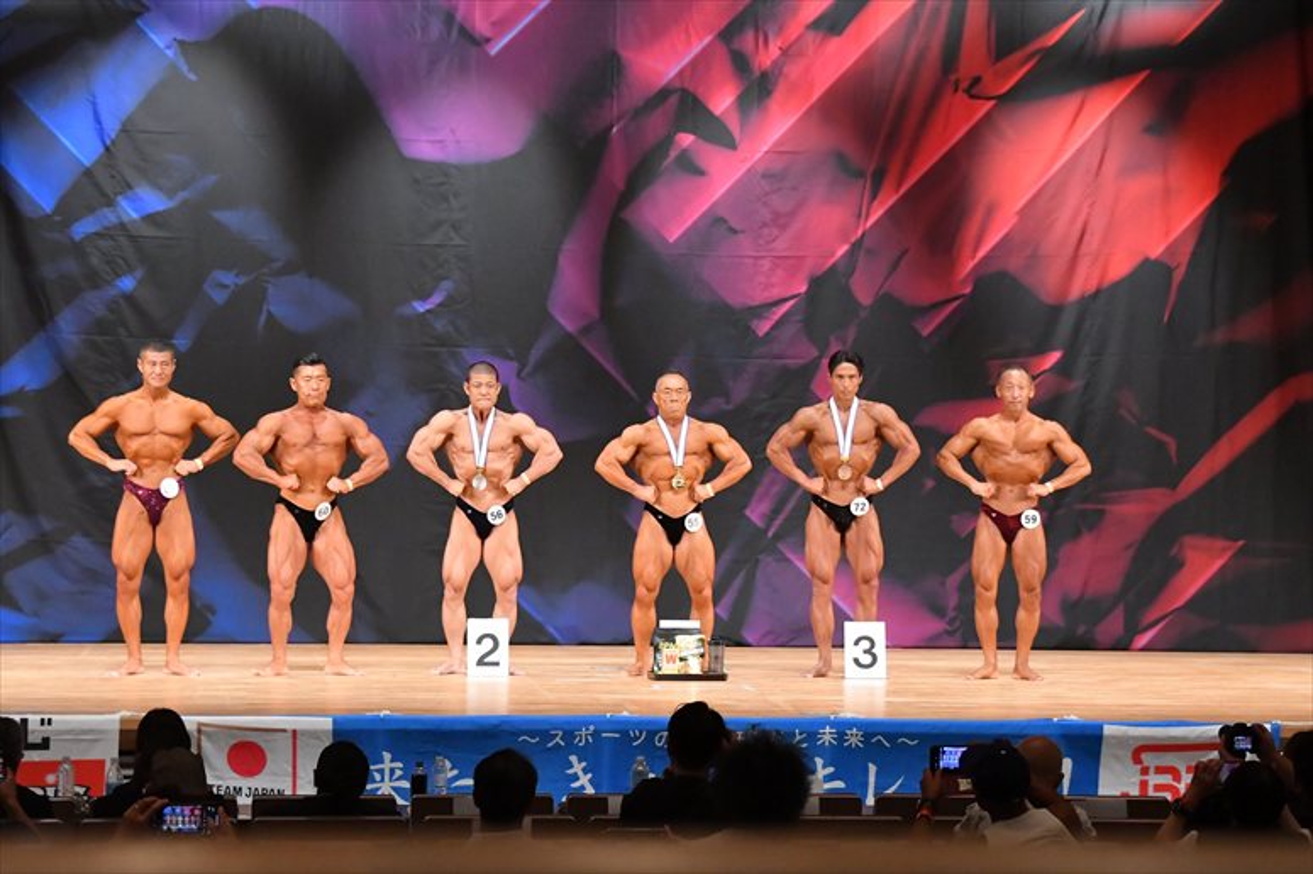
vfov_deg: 11.7
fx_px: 4265
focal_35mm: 117
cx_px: 656
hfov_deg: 17.5
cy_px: 437
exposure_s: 1/400
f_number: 5.6
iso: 8000
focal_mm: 78
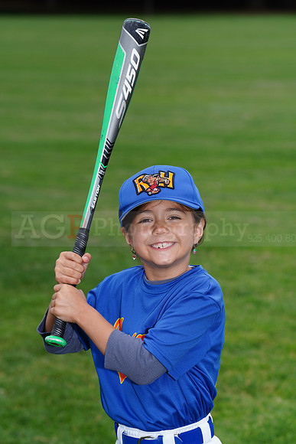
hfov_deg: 7.8
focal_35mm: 176
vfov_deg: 11.7
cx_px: 148
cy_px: 222
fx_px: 2169
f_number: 8
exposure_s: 1/200
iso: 200
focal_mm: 176
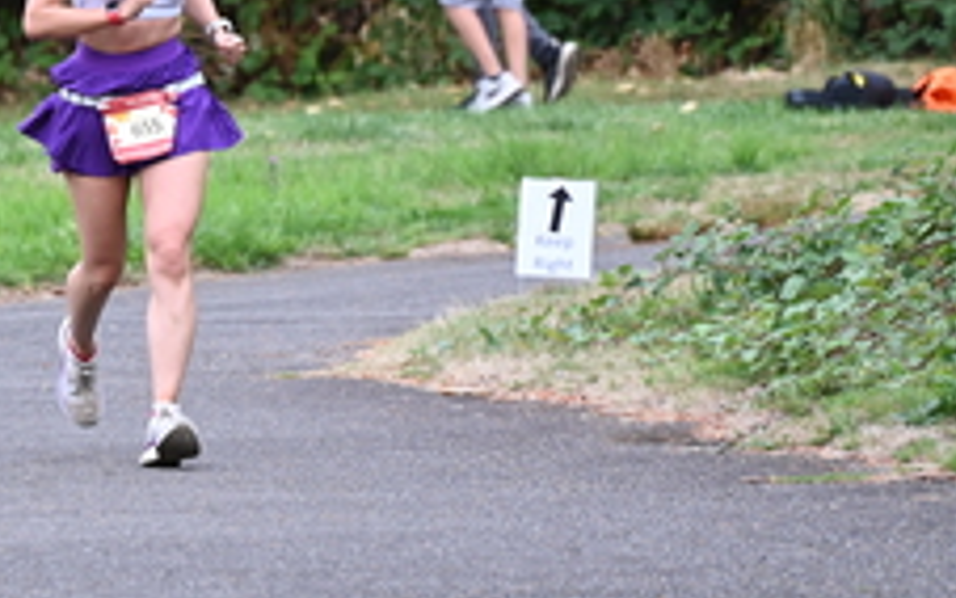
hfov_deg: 4.3
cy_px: -15
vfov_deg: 2.7
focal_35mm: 493
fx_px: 12848
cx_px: 80
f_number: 6.3
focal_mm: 200
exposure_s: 1/250
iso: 640
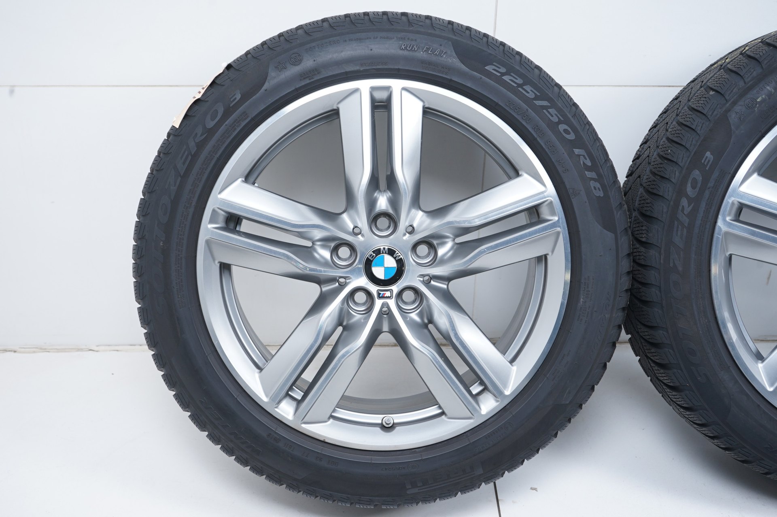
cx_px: 388
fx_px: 1035
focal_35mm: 48
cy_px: 258
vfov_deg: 28.0
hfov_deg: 41.1
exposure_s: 1/125
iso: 250
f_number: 7.1
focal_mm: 48
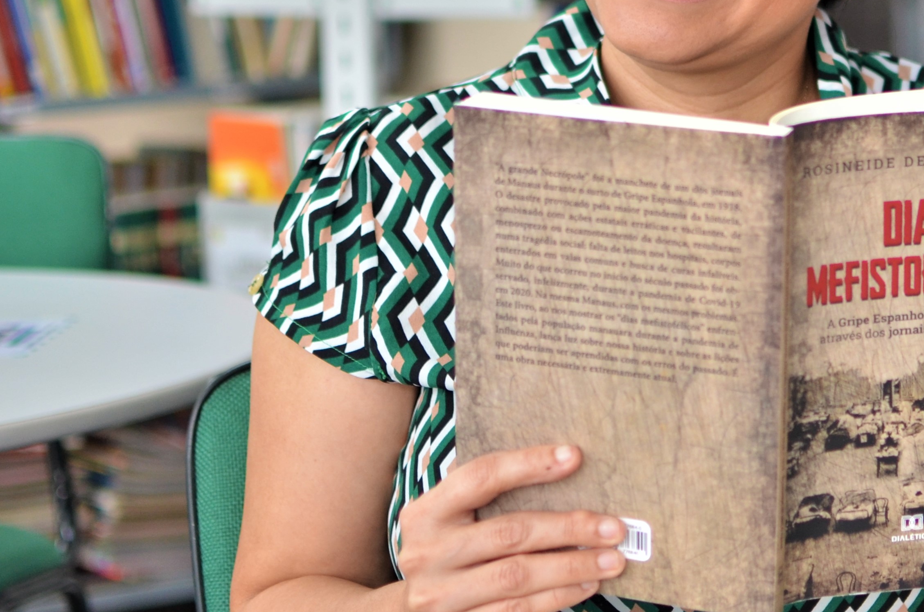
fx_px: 2456
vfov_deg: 14.2
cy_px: 188
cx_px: 759
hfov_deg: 21.0
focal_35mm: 96
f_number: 1.8
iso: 320
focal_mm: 35
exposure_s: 1/160
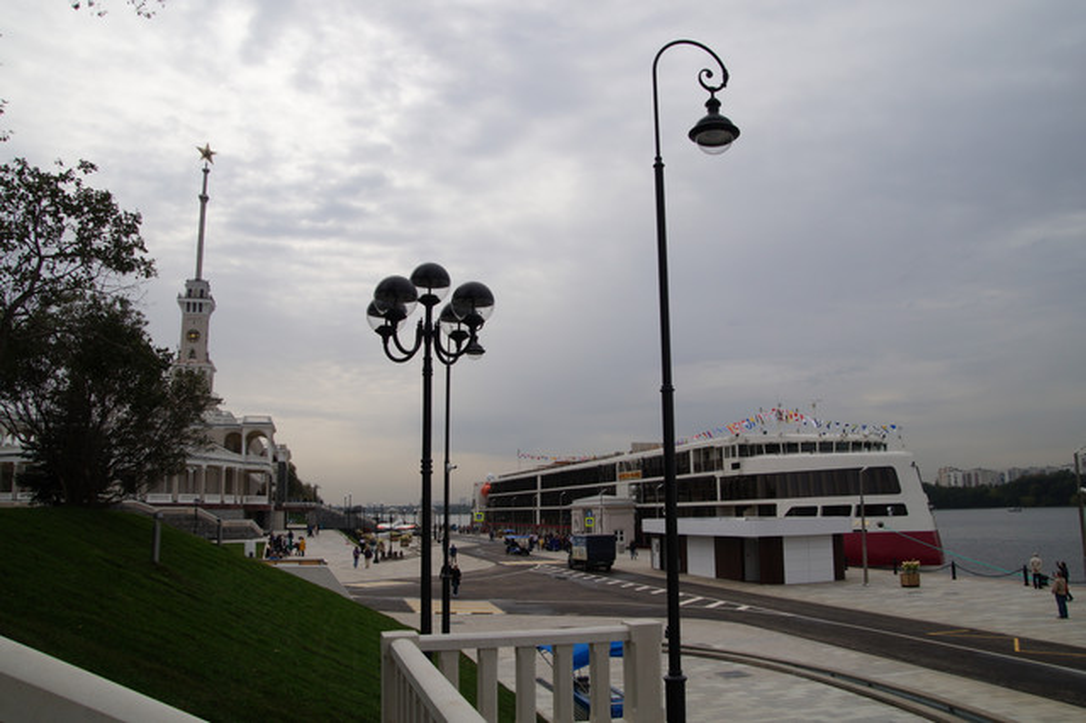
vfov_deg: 47.9
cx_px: 543
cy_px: 362
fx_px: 814
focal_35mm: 27
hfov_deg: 67.4
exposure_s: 1/320
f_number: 10
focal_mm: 18
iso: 100
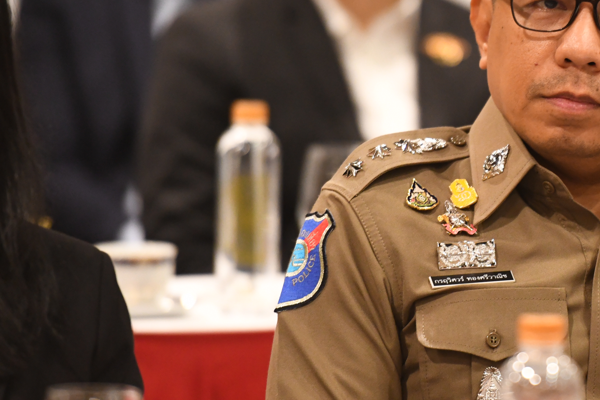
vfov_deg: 3.1
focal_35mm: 437
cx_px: 570
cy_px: 157
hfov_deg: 4.7
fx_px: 7282
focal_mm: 200
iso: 2500
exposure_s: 1/125
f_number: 2.8
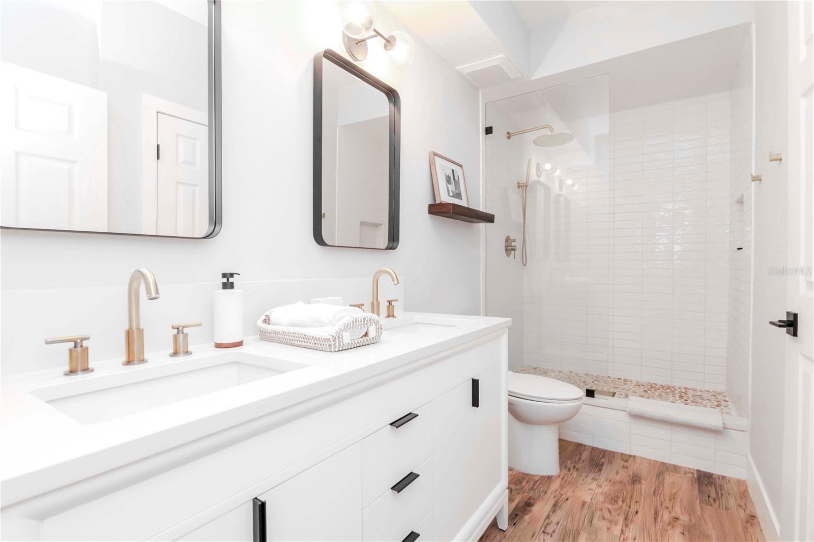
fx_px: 373
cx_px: 407
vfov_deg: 72.0
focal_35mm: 16
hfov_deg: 95.0
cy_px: 271
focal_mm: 11
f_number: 9
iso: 640
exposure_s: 1/8
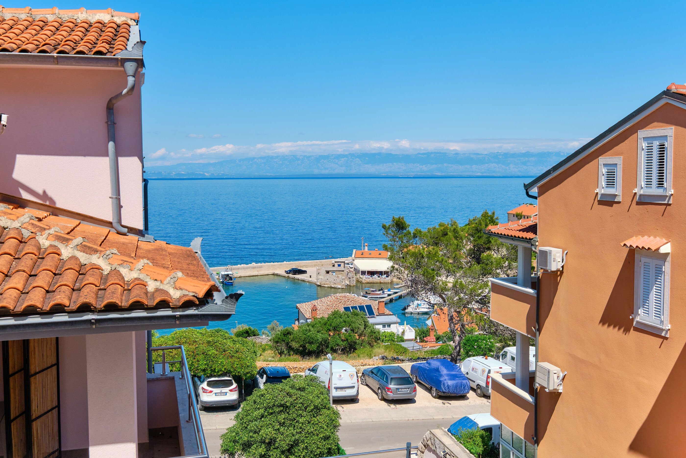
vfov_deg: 36.9
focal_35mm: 36
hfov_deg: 53.1
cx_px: 343
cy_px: 229
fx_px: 686
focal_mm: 24
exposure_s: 1/1300
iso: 320
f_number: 9
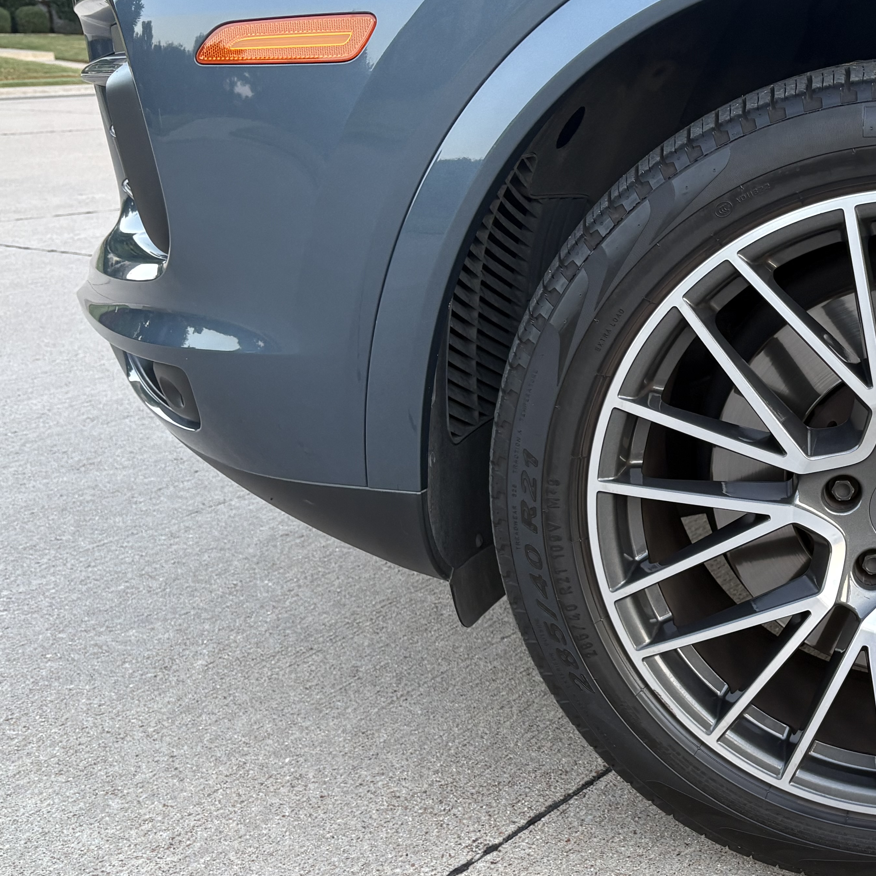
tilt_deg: -16.6
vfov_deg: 34.6
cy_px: 489
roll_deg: +1.0
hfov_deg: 32.4
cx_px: 838
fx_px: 1403
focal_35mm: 49
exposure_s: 1/63
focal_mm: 5.96
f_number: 1.6
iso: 125
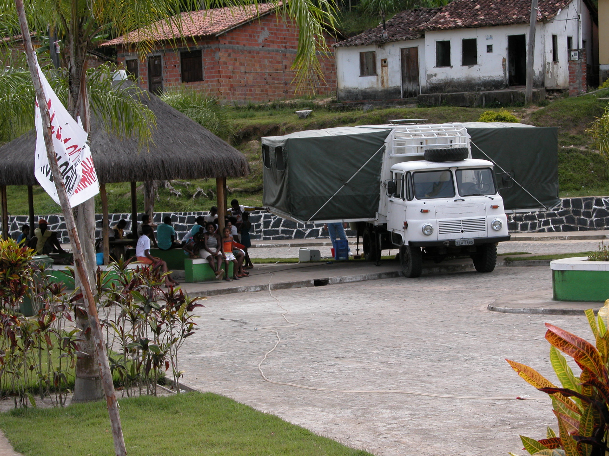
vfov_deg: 18.7
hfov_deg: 24.7
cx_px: 301
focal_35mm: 79
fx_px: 1390
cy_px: 230
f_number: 5.4
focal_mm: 19.9
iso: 100
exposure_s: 1/244
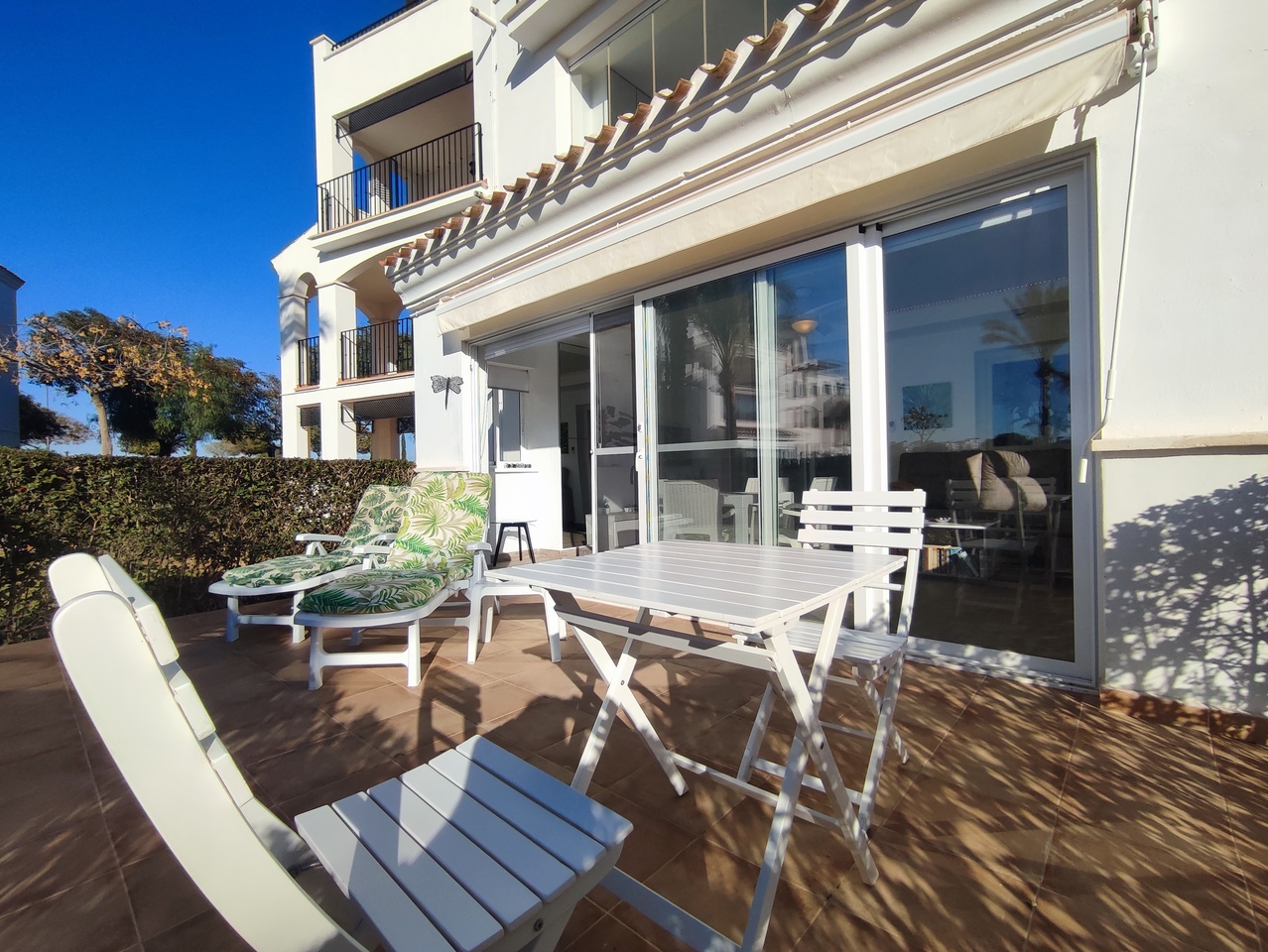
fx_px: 586
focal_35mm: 16
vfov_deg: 78.2
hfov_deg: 94.5
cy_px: 476
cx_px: 634
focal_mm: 1.65
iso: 50
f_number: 2.2
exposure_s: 1/2088
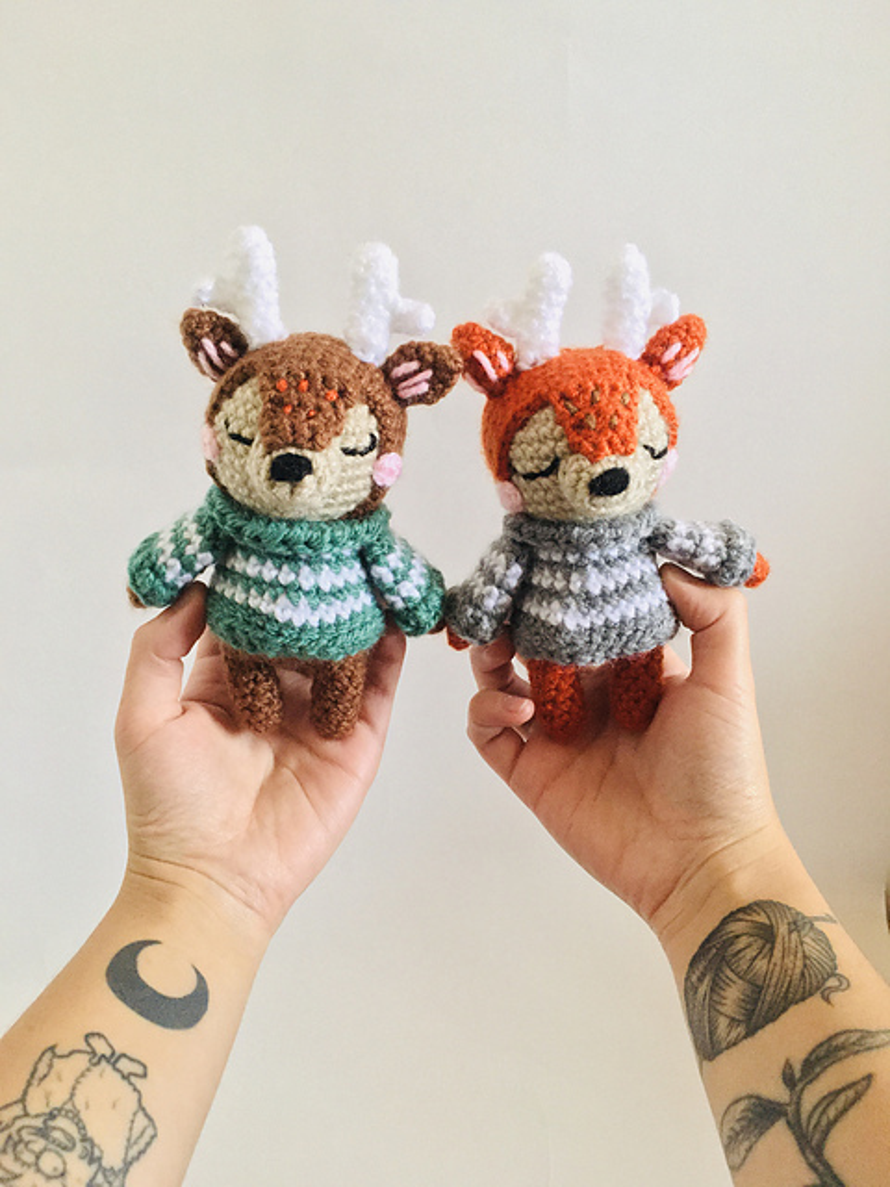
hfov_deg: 48.2
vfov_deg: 61.7
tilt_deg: -27.0
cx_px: 445
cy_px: 594
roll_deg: +3.5
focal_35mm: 29
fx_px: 994
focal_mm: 4.15
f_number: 2.2
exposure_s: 1/17
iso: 320
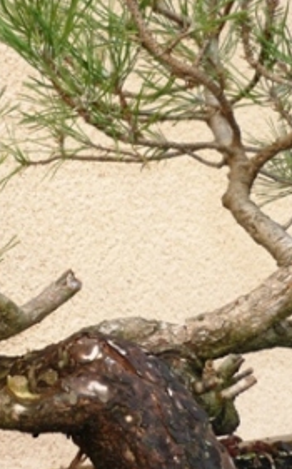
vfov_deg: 30.1
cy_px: 293
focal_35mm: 68
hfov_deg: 18.9
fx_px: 868
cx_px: 55
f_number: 2.9
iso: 100
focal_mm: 6
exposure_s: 1/60
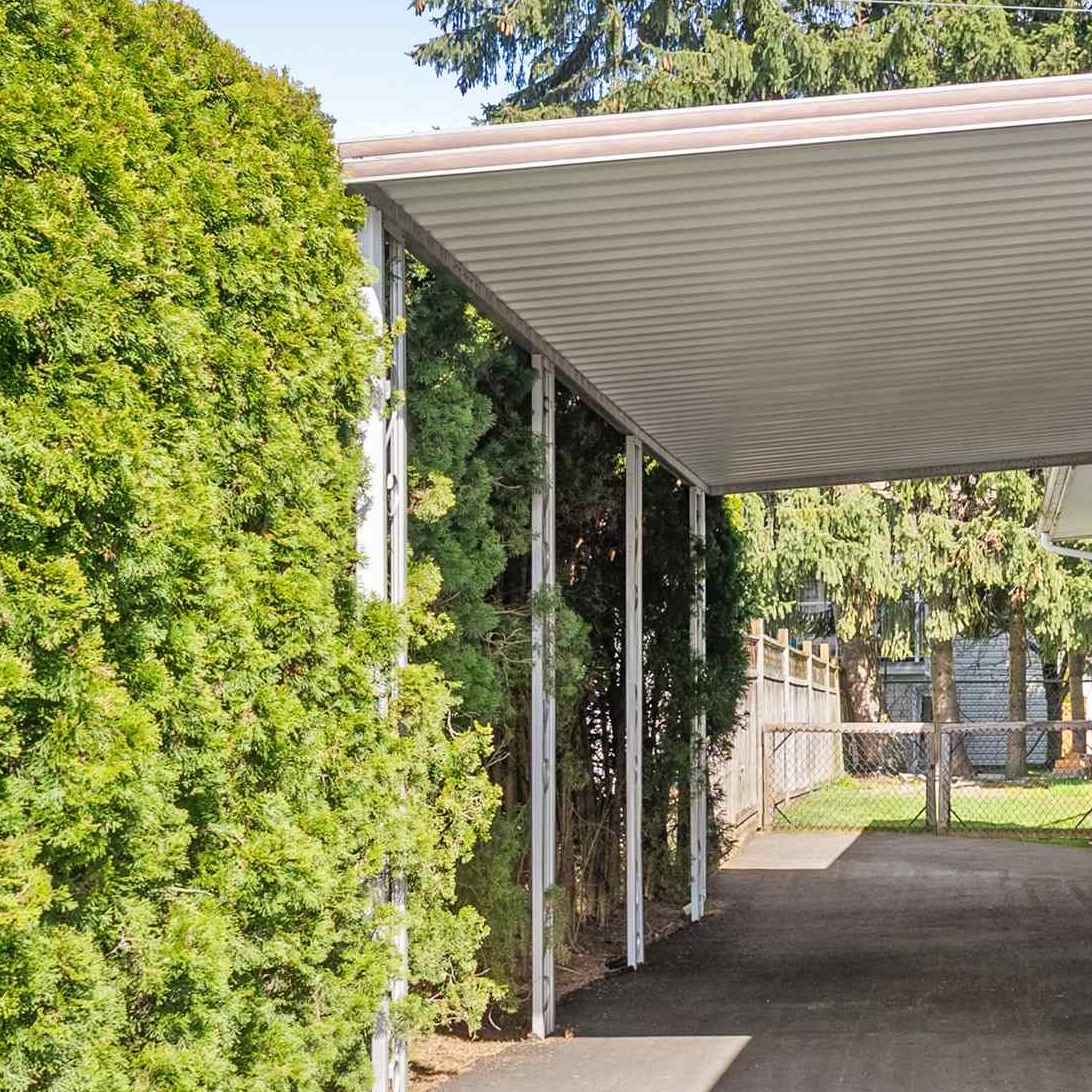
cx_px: 940
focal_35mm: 55
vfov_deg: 30.8
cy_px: 744
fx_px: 1963
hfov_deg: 30.0
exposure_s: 1/125
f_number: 9
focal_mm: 23
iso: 250
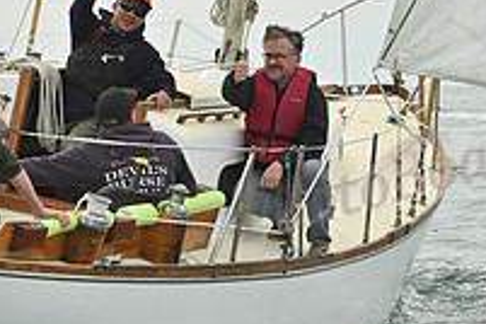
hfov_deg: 7.9
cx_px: 114
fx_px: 3510
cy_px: 88
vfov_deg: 5.3
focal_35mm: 260
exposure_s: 1/800
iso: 320
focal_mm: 90
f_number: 11
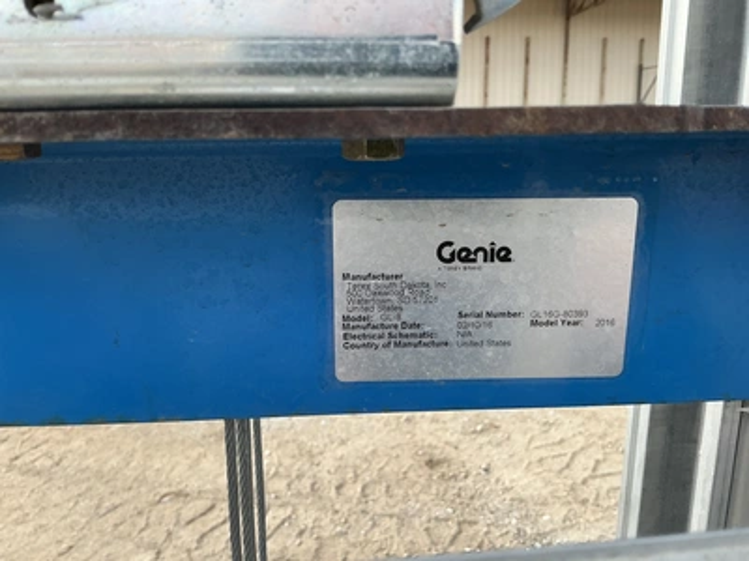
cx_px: 374
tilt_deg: -13.6
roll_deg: +0.7
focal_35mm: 28
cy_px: 280
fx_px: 606
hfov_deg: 63.4
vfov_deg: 49.7
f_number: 1.8
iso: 25
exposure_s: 1/432
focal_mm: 3
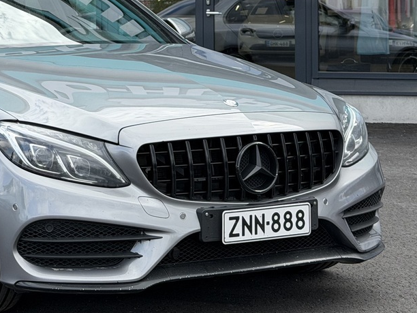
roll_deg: +0.2
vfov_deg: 12.9
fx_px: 1361
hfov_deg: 17.2
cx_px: 37
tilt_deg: -0.4
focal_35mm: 113
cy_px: 3
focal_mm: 6.76
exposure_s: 1/1484
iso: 64
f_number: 1.78
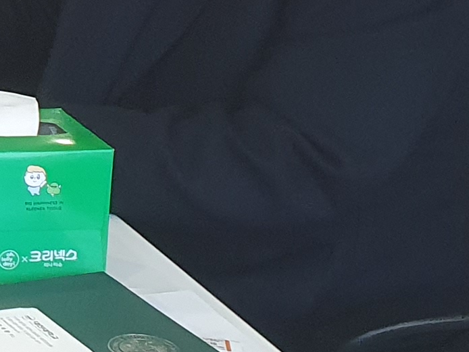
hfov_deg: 11.0
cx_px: -660
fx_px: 2047
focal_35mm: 151
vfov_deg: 9.8
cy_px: 11
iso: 200
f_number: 2.4
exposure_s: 1/60
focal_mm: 4.32
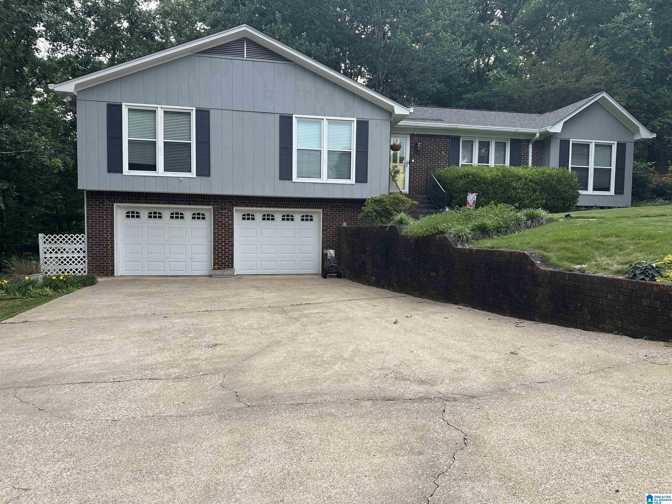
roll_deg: -0.6
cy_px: 252
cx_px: 336
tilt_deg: -4.1
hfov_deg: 71.6
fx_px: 466
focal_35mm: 24
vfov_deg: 56.8
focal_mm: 6.86
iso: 64
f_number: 1.78
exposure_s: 1/132
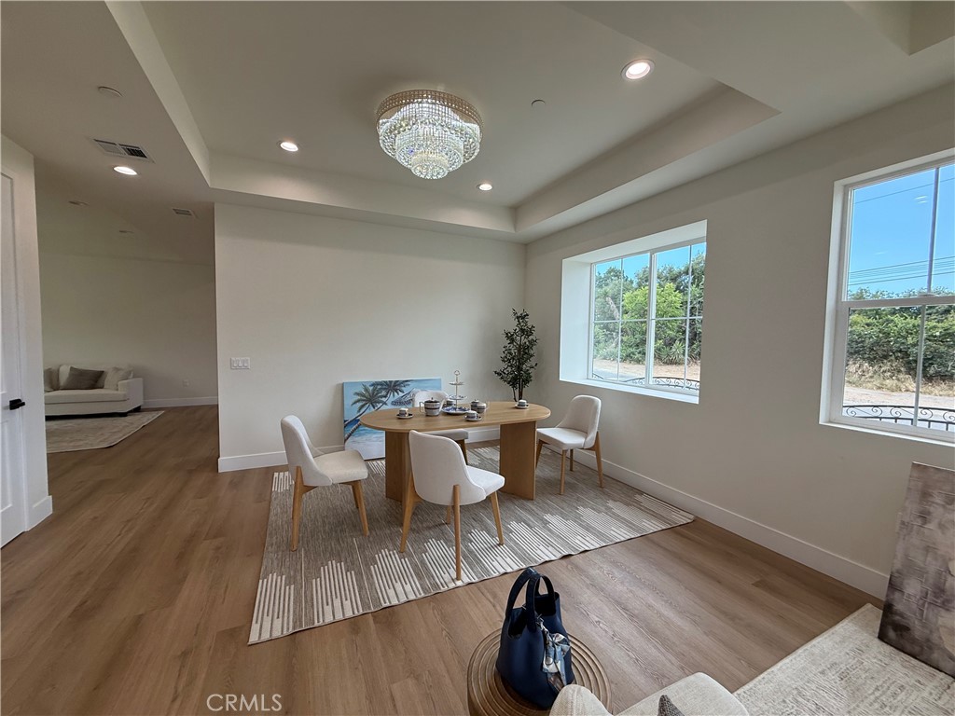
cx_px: 478
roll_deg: -1.0
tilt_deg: -2.7
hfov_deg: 102.1
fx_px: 386
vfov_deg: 85.7
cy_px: 358
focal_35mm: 14
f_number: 2.2
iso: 64
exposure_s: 1/207
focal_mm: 2.22
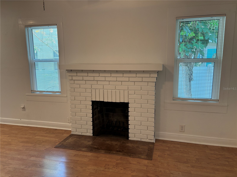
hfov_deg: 67.3
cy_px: 88
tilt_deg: -9.0
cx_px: 118
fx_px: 178
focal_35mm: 26
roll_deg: +0.4
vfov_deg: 53.1
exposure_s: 1/60
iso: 80
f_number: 1.6
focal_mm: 5.96
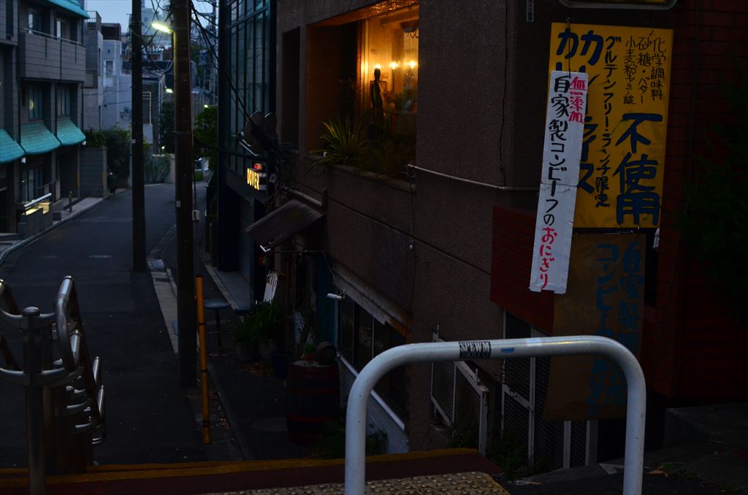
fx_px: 1088
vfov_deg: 25.6
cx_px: 374
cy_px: 248
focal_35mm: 52
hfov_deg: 37.9
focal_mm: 35
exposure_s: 1/40
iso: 500
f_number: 3.5
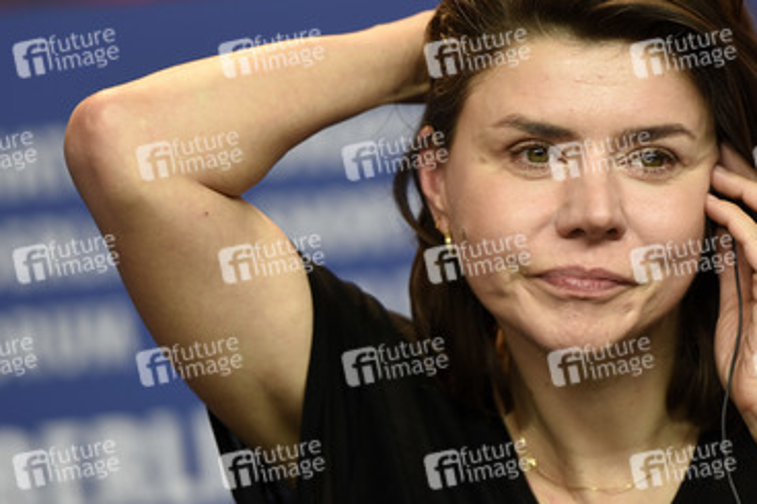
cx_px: 423
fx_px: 7734
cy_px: 208
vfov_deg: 3.7
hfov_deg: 5.6
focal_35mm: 368
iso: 640
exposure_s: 1/320
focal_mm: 200
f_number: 3.2
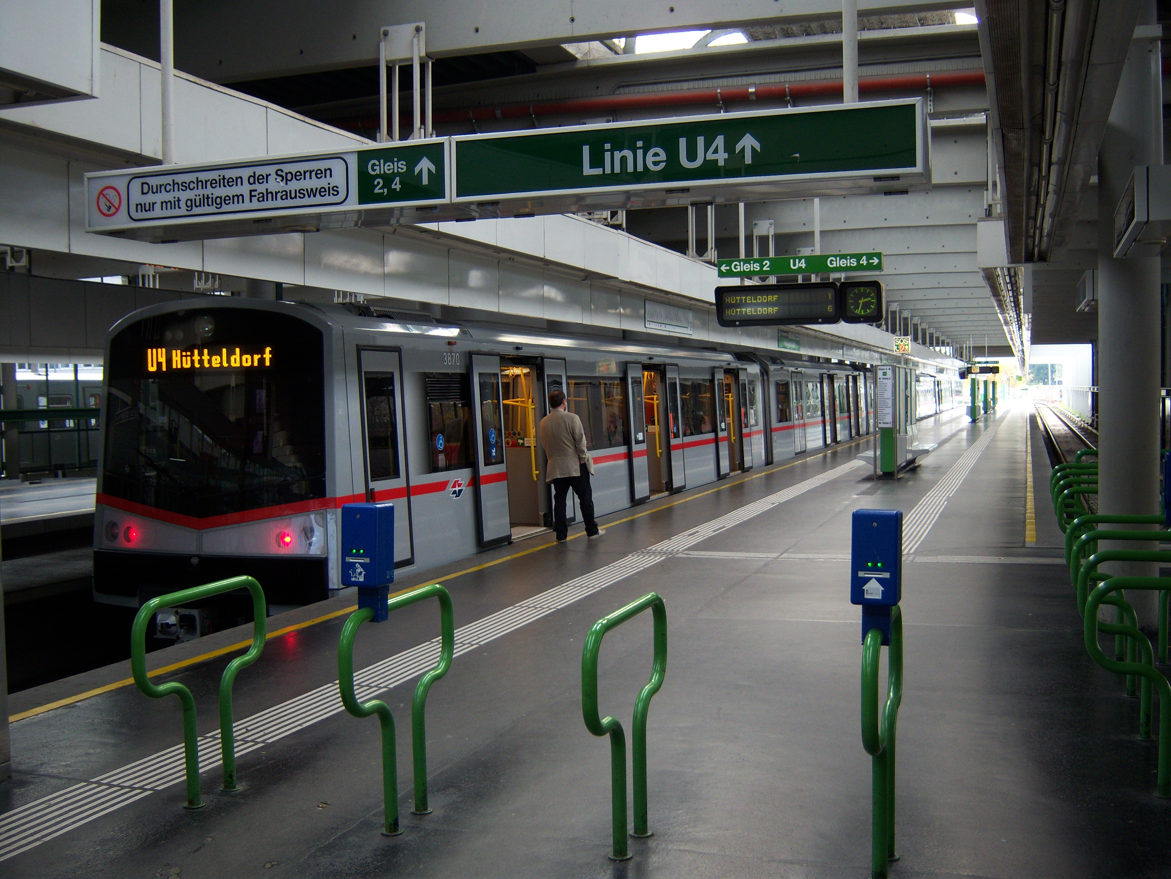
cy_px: 440
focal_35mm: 36
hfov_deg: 51.4
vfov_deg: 39.7
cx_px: 586
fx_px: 1218
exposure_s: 1/60
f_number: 2.8
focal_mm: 7.5
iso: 80
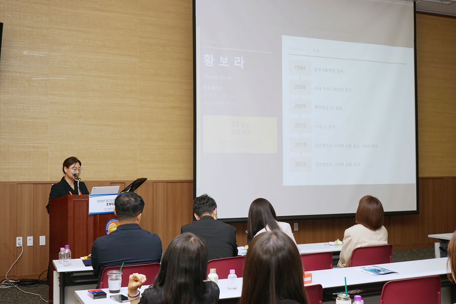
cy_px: 152
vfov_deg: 31.2
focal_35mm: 43
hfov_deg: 45.4
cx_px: 228
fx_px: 545
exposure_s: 1/125
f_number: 6.3
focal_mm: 43
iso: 400
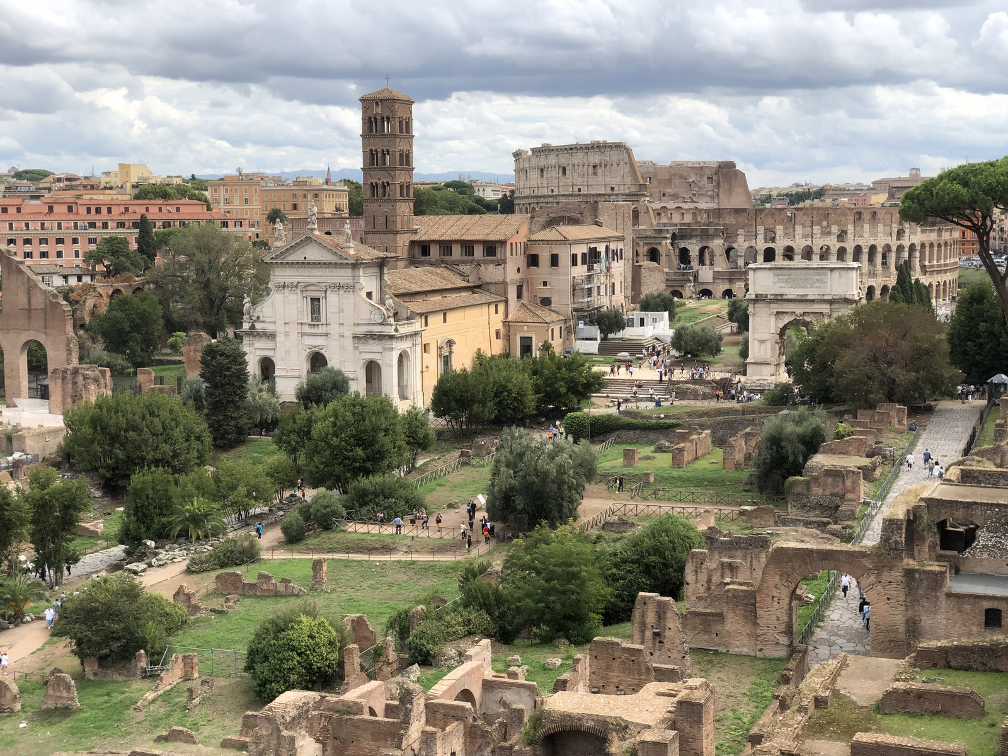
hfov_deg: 36.8
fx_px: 1514
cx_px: 504
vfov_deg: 28.0
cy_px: 378
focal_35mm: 52
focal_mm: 6
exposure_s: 1/736
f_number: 2.4
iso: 16
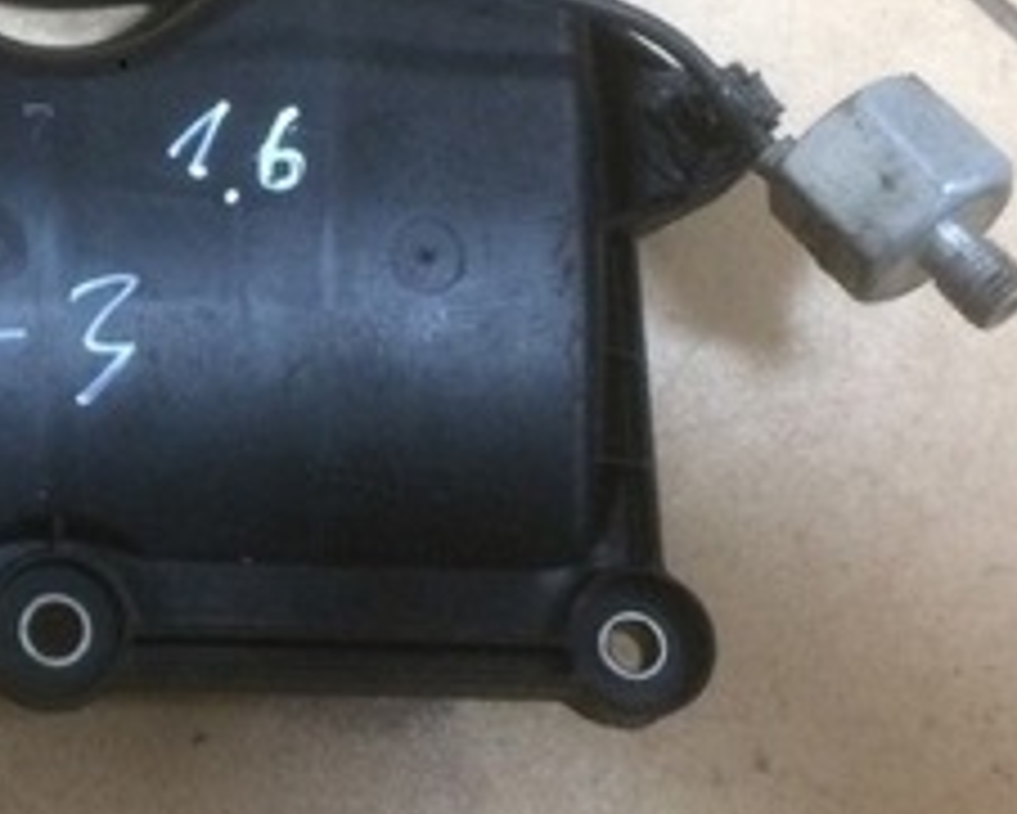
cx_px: -54
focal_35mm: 80
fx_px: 2409
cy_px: 198
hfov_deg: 22.7
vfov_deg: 19.1
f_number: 2.2
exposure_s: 1/33
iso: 200
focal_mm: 4.15
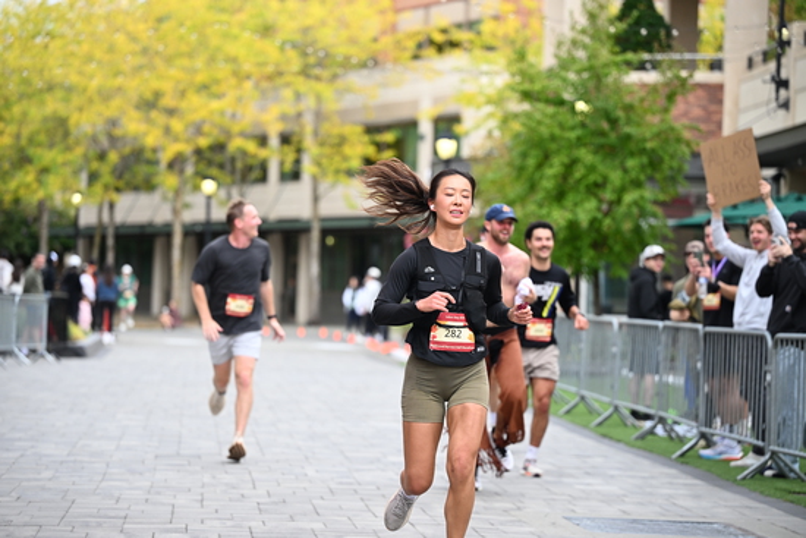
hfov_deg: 18.6
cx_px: 403
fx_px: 2463
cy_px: 269
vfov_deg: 12.5
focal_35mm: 110
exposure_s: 1/1600
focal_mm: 110
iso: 640
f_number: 2.8
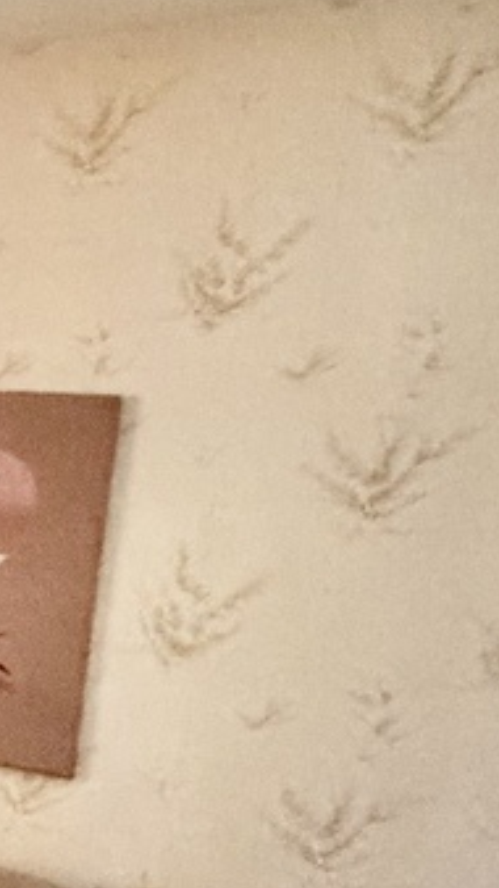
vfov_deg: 31.8
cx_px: -646
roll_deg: -1.4
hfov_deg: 13.9
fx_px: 1530
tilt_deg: -6.9
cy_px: 652
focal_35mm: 65
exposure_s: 1/40
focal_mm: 2.22
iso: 1250
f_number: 2.2
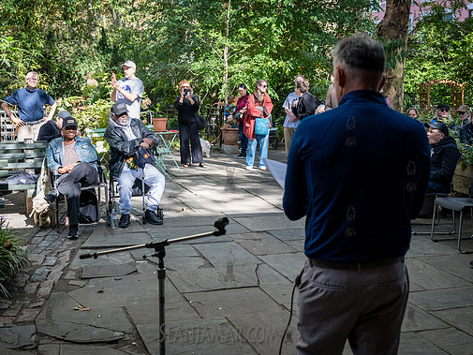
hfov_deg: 38.9
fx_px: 670
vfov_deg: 29.6
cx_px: 225
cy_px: 137
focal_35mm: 49
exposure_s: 1/1600
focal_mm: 35
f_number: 4
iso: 1000
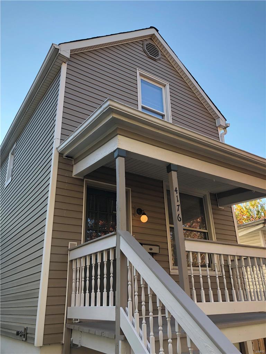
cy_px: 177
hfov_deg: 48.2
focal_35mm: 29
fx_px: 297
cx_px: 133
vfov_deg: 61.7
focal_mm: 3.99
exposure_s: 1/343
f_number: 1.8
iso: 20
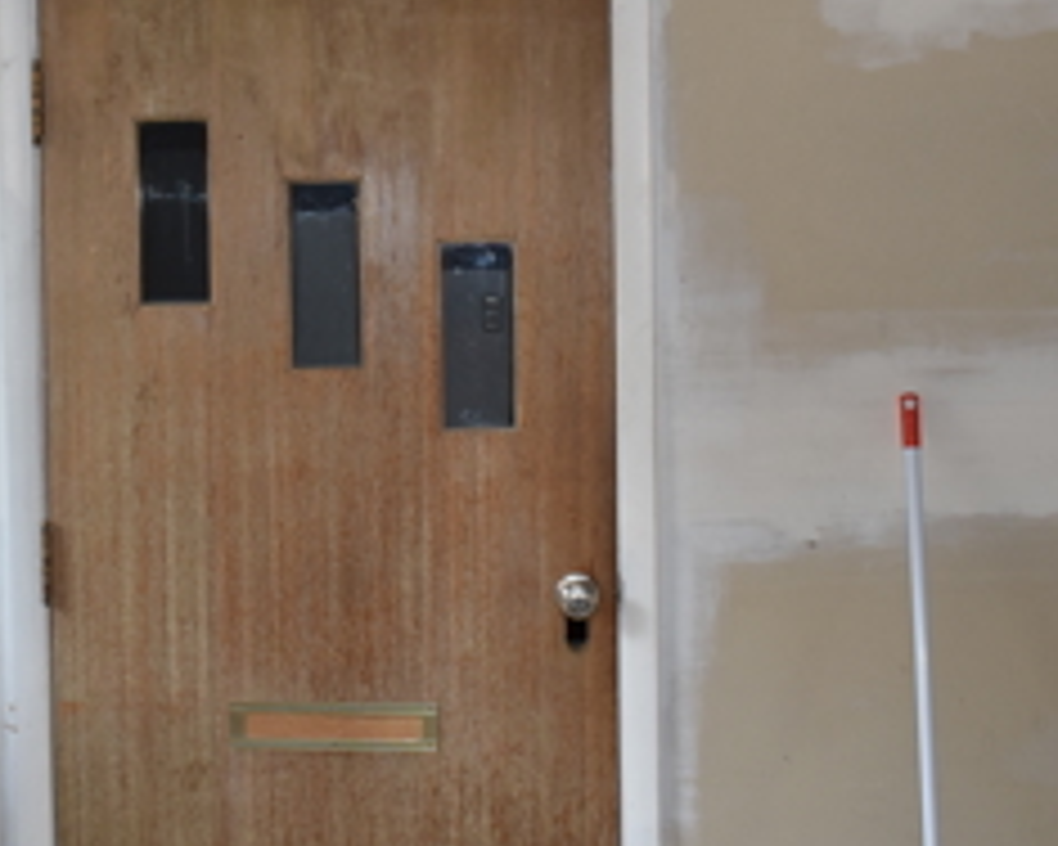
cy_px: 274
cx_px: 315
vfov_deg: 24.5
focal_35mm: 62
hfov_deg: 30.2
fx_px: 1938
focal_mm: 23
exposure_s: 1/125
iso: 360
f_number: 5.6
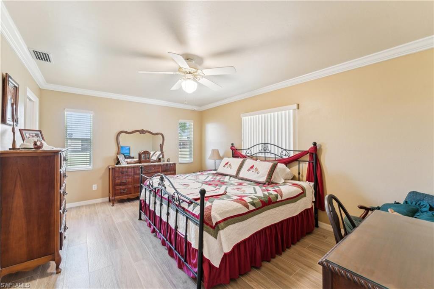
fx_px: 169
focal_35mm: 14
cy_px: 144
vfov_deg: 81.2
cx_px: 217
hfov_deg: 104.3
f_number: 8
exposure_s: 1/6
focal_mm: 14
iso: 250
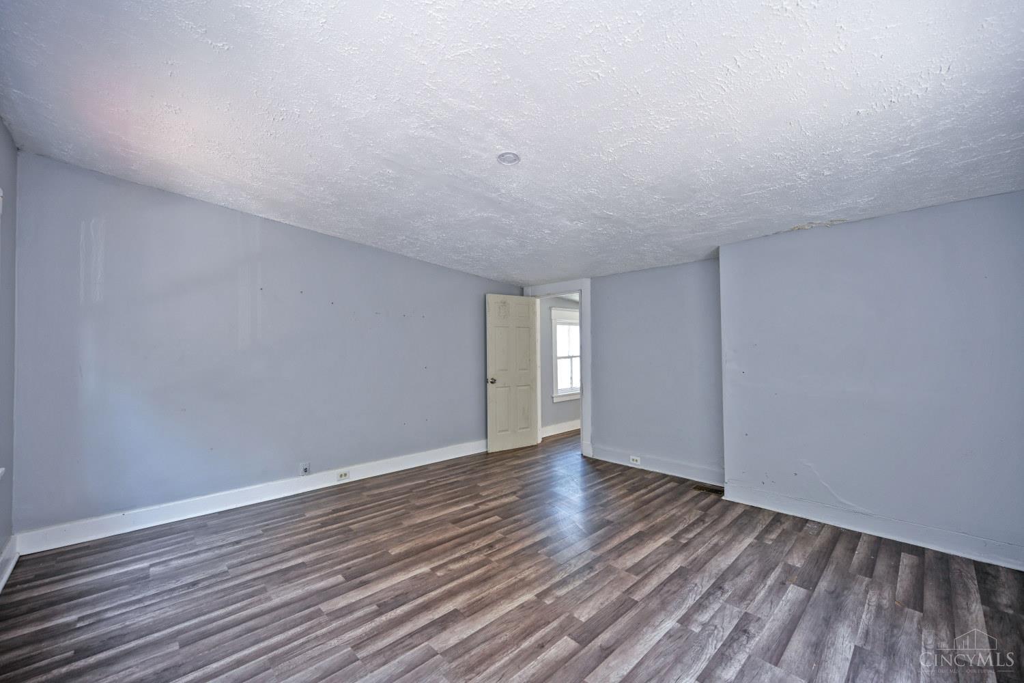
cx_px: 512
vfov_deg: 81.2
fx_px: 398
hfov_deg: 104.3
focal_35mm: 14
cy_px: 342
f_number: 4.5
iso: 200
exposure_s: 1/80
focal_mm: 14
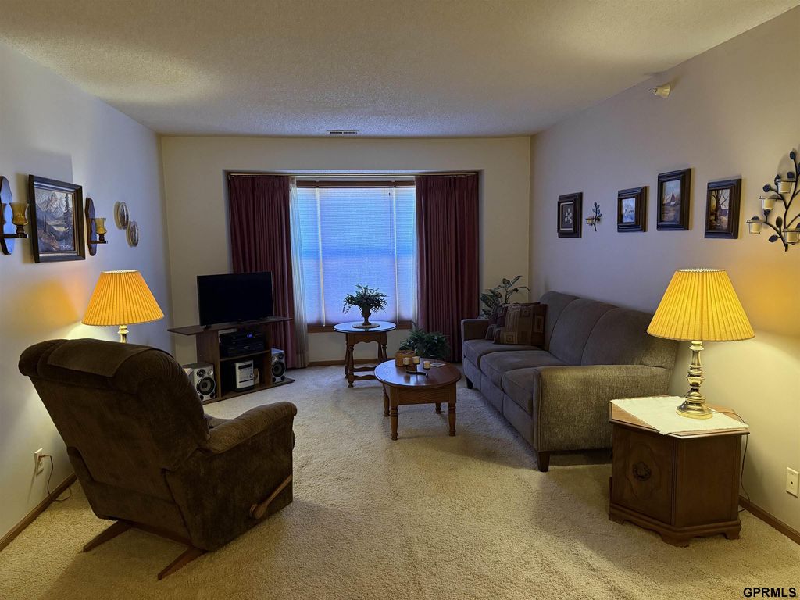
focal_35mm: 24
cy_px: 300
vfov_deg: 56.8
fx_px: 555
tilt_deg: -5.6
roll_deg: +1.1
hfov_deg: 71.6
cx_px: 400
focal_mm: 6.76
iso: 640
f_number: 1.78
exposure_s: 1/60
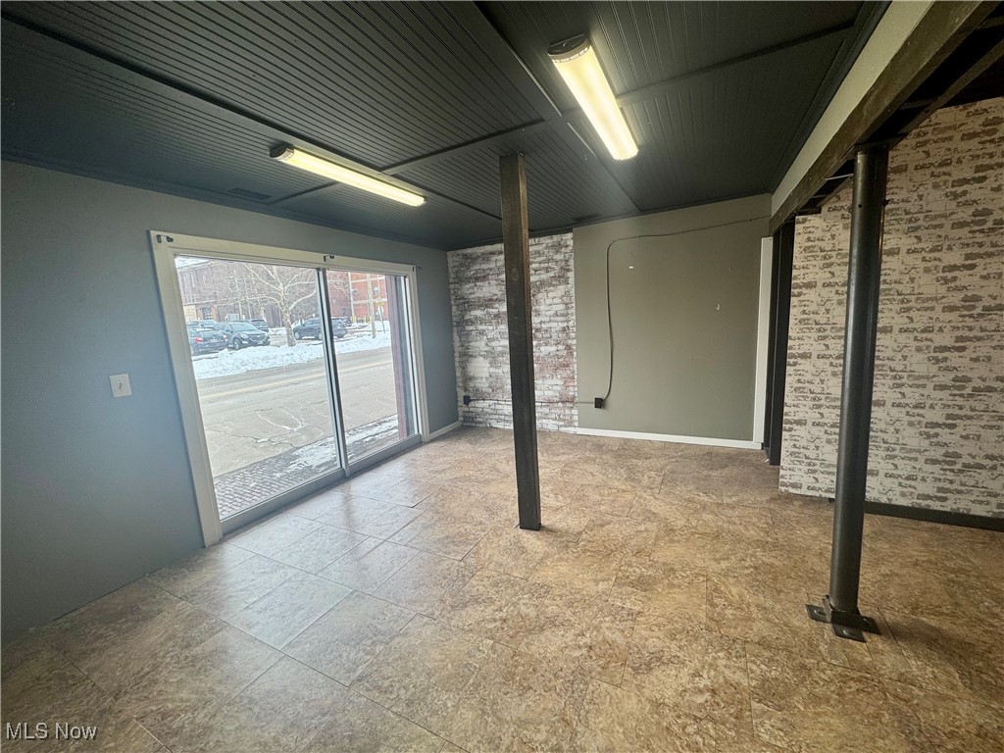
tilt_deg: -8.4
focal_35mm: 14
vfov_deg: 85.7
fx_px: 406
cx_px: 502
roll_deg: +3.2
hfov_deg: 102.1
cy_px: 376
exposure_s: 1/120
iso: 50
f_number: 2.2
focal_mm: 2.22
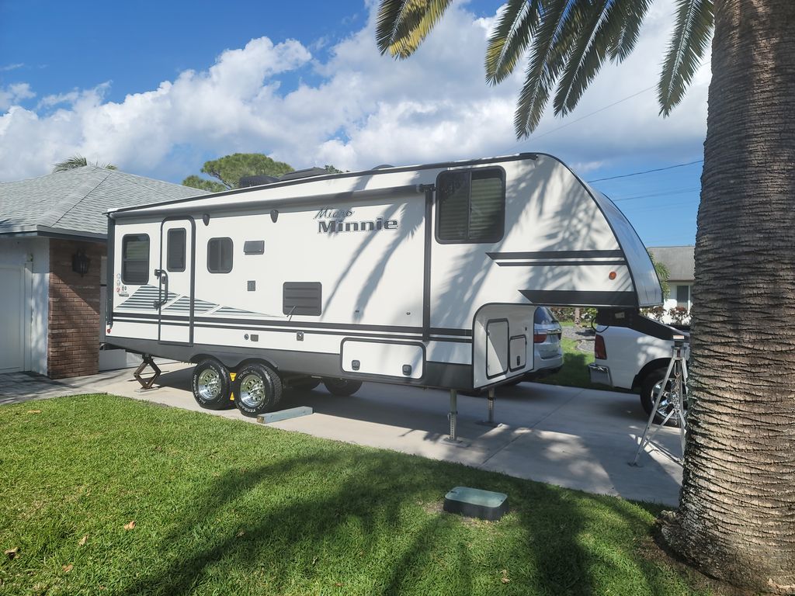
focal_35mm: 25
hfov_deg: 69.4
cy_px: 298
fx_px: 574
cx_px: 398
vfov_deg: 54.9
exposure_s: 1/1310
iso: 50
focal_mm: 7
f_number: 1.8
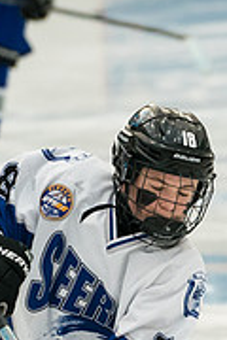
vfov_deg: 2.4
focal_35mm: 844
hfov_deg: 1.6
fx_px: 7982
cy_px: 417
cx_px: 140
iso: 1600
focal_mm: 150
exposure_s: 1/1600
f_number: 3.5
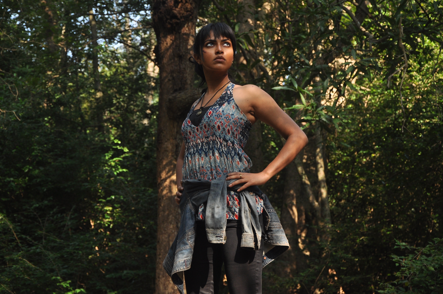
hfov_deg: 21.9
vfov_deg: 14.7
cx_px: 222
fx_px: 1143
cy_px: 147
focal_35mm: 93
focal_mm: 62
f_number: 5.6
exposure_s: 1/160
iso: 400
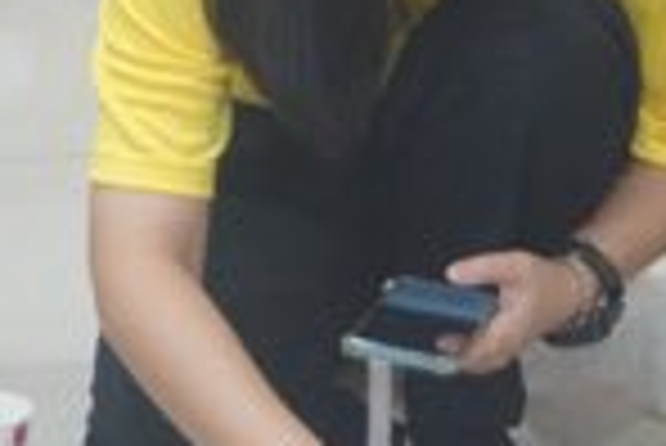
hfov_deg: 8.6
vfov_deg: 5.8
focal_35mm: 238
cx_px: 747
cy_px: 194
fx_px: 4400
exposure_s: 1/125
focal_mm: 49
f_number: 5.6
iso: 3200
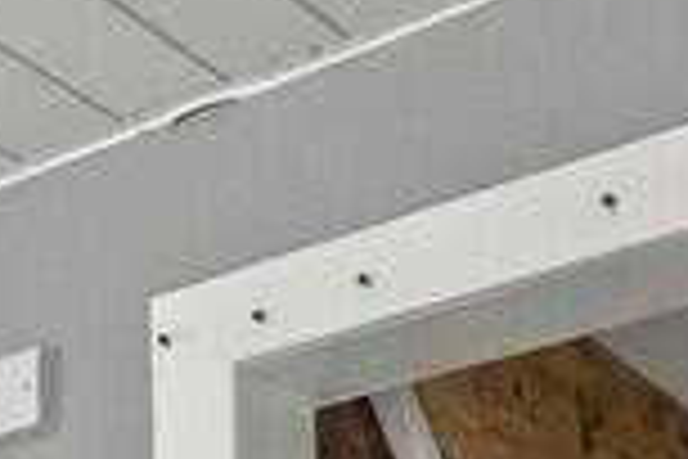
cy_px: 1321
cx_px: -504
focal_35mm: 114
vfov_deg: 9.6
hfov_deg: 15.7
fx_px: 2178
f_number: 4.5
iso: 1250
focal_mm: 17
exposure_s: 1/4000
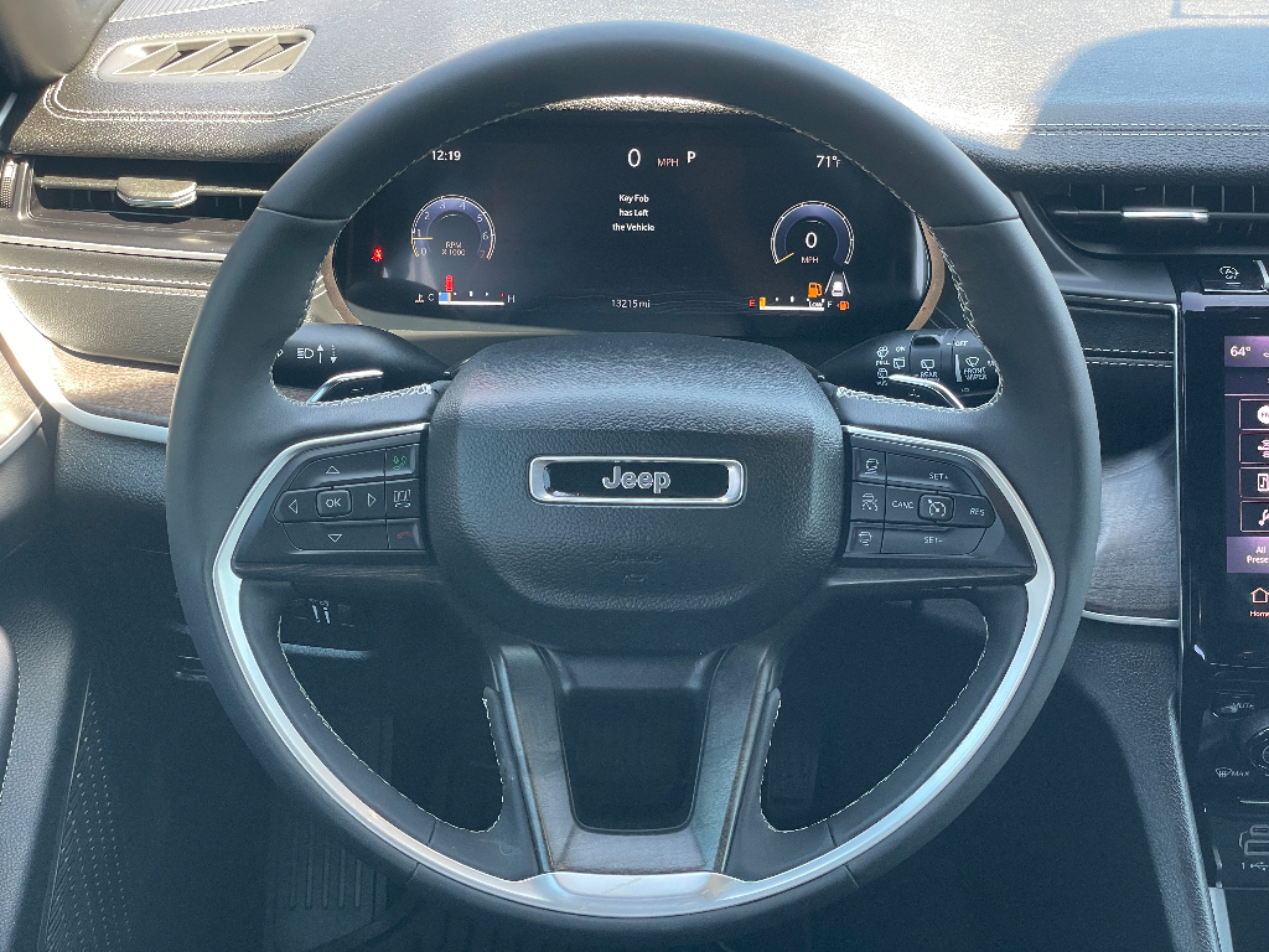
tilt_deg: -31.3
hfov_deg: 36.8
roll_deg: -2.1
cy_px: 476
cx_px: 634
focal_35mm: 52
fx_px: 1906
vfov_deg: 28.0
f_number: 2
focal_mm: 6
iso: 160
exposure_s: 1/99
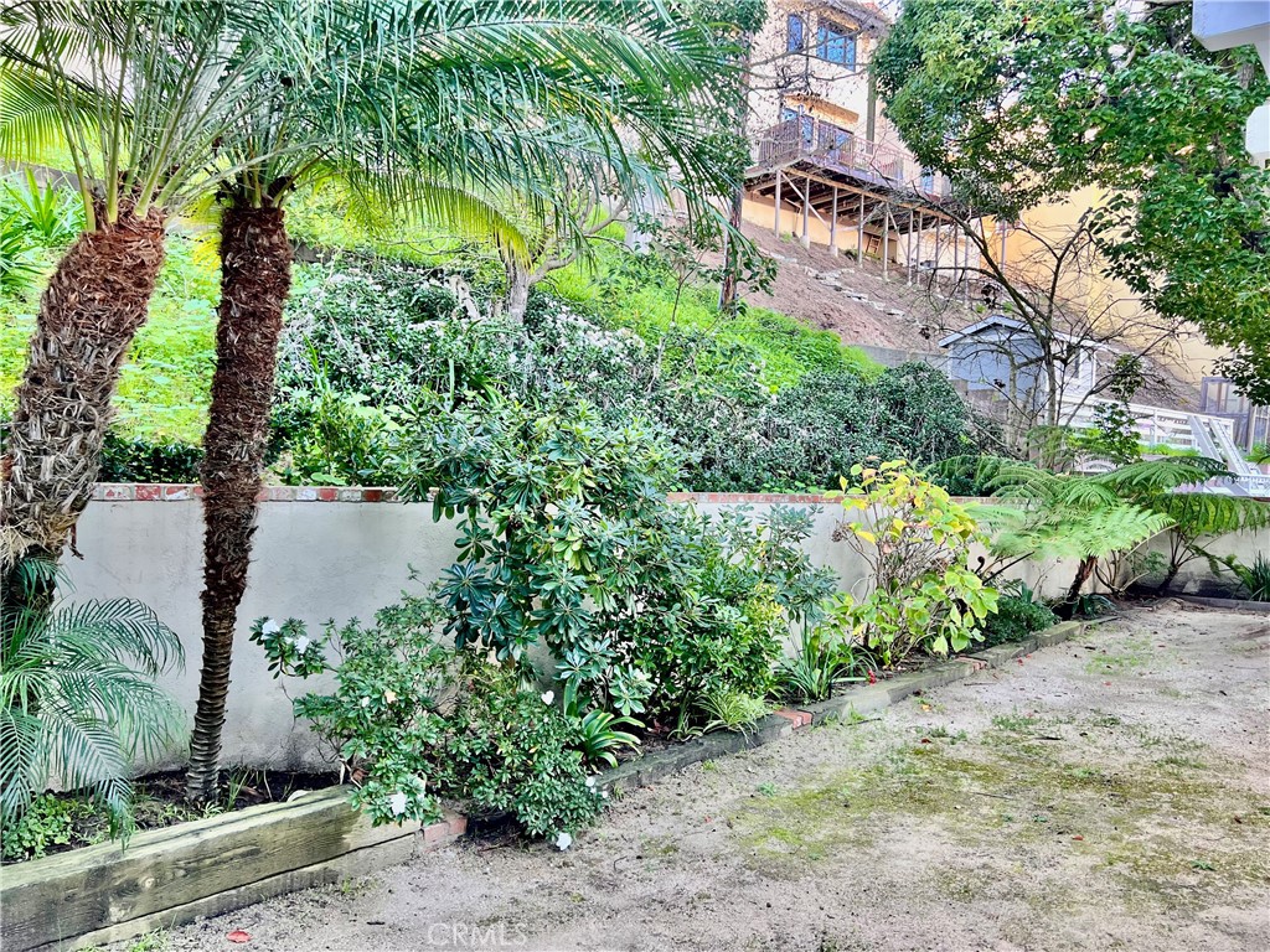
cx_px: 635
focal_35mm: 26
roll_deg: -2.3
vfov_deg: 53.1
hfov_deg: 67.3
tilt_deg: -0.9
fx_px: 954
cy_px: 476
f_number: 1.5
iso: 80
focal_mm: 5.7
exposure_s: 1/121
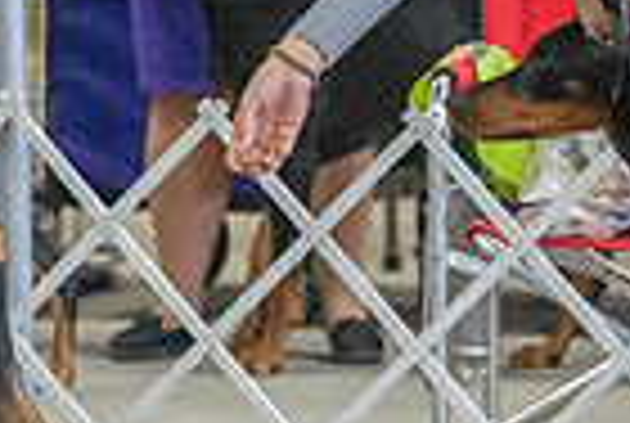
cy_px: 16
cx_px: 891
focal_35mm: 752
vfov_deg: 1.8
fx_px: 13188
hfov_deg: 2.7
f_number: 5
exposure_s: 1/320
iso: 6400
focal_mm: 182
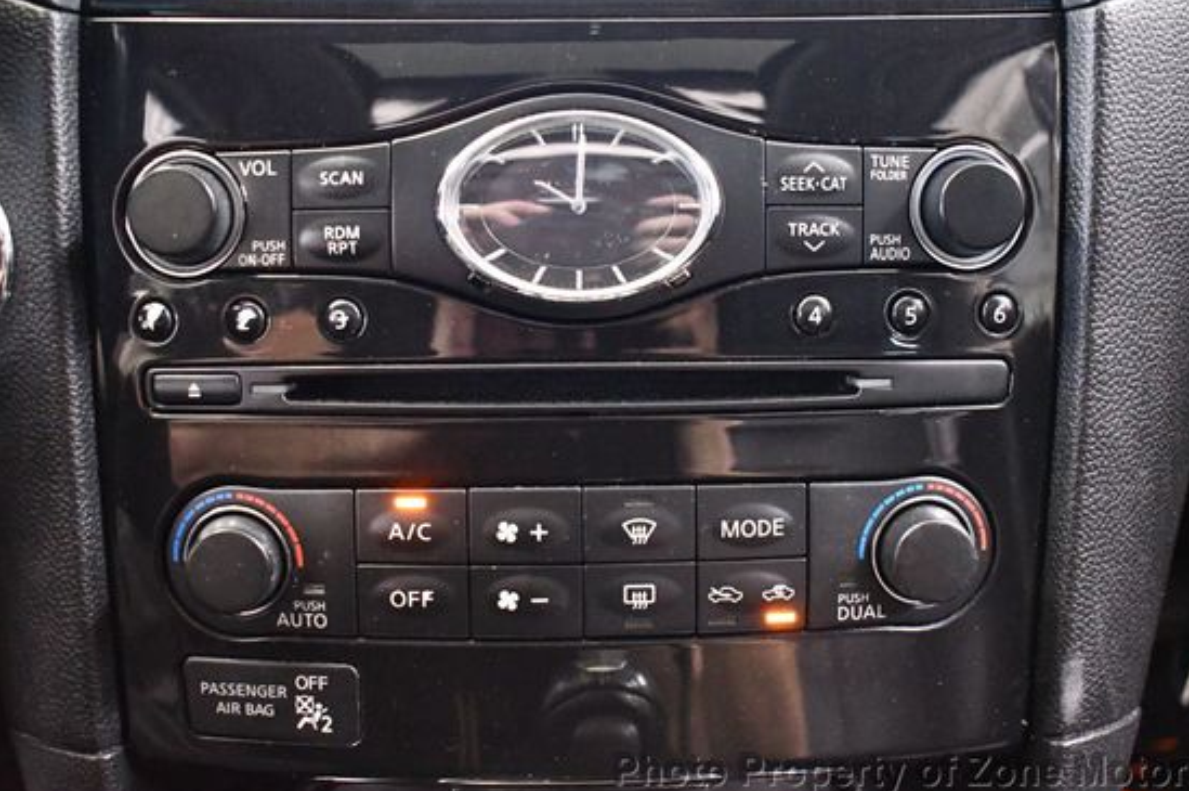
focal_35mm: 42
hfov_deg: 46.4
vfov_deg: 31.8
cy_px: 349
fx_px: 1386
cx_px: 587
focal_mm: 24
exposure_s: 1/60
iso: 12800
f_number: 4
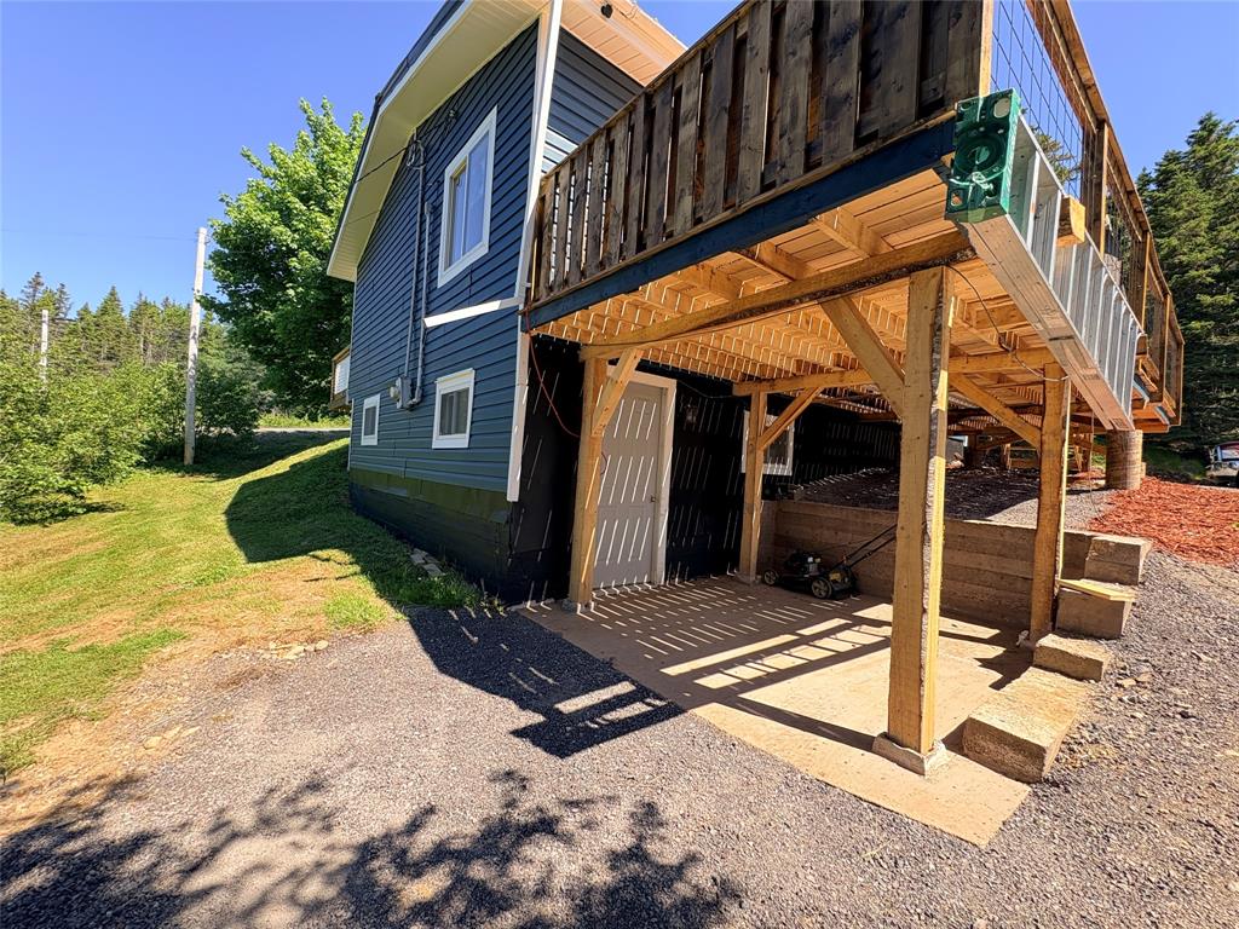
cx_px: 620
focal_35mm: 14
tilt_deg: +1.0
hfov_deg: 102.1
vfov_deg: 85.7
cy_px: 464
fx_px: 501
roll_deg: -2.8
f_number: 2.2
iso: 64
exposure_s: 1/321
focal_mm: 2.22
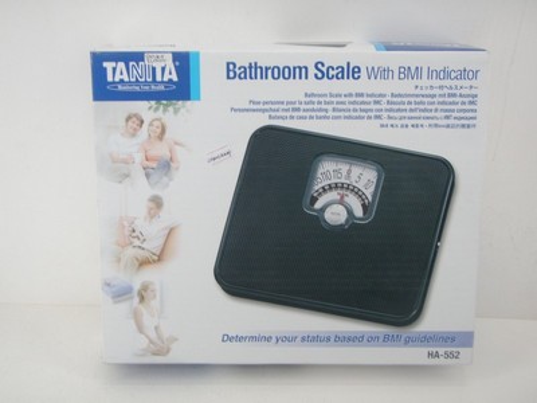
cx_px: 268
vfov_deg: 28.6
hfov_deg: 37.5
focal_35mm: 51
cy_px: 202
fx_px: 791
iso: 200
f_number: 4
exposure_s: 1/30
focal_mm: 9.13
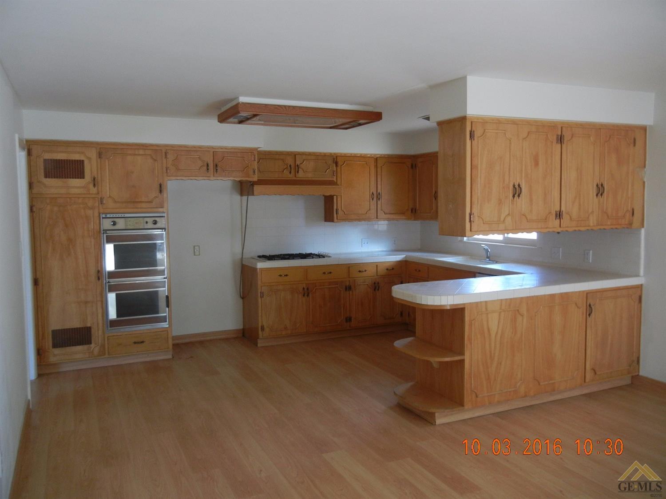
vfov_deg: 46.8
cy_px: 250
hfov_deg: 60.0
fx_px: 577
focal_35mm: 30
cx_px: 333
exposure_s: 1/30
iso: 274
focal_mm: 5.4
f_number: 3.5
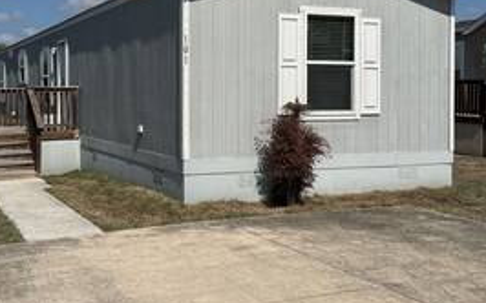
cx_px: 195
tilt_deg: +0.2
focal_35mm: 49
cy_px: 95
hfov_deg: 40.9
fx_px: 649
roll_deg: -1.9
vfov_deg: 26.1
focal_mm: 6.76
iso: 80
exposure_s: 1/11905
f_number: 1.78
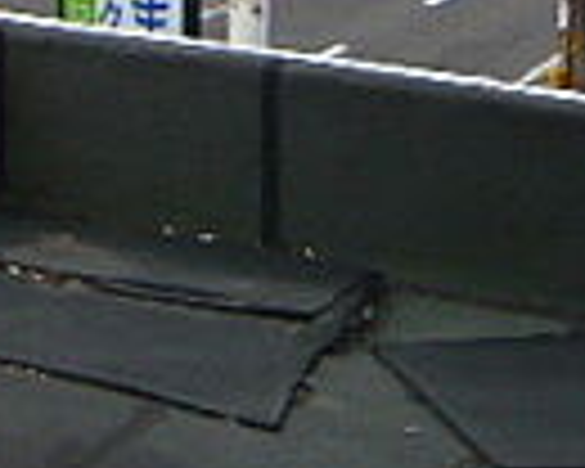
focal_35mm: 135
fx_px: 2337
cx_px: -423
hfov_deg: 13.1
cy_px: -508
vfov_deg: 10.4
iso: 100
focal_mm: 4.6
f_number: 2.8
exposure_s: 1/500
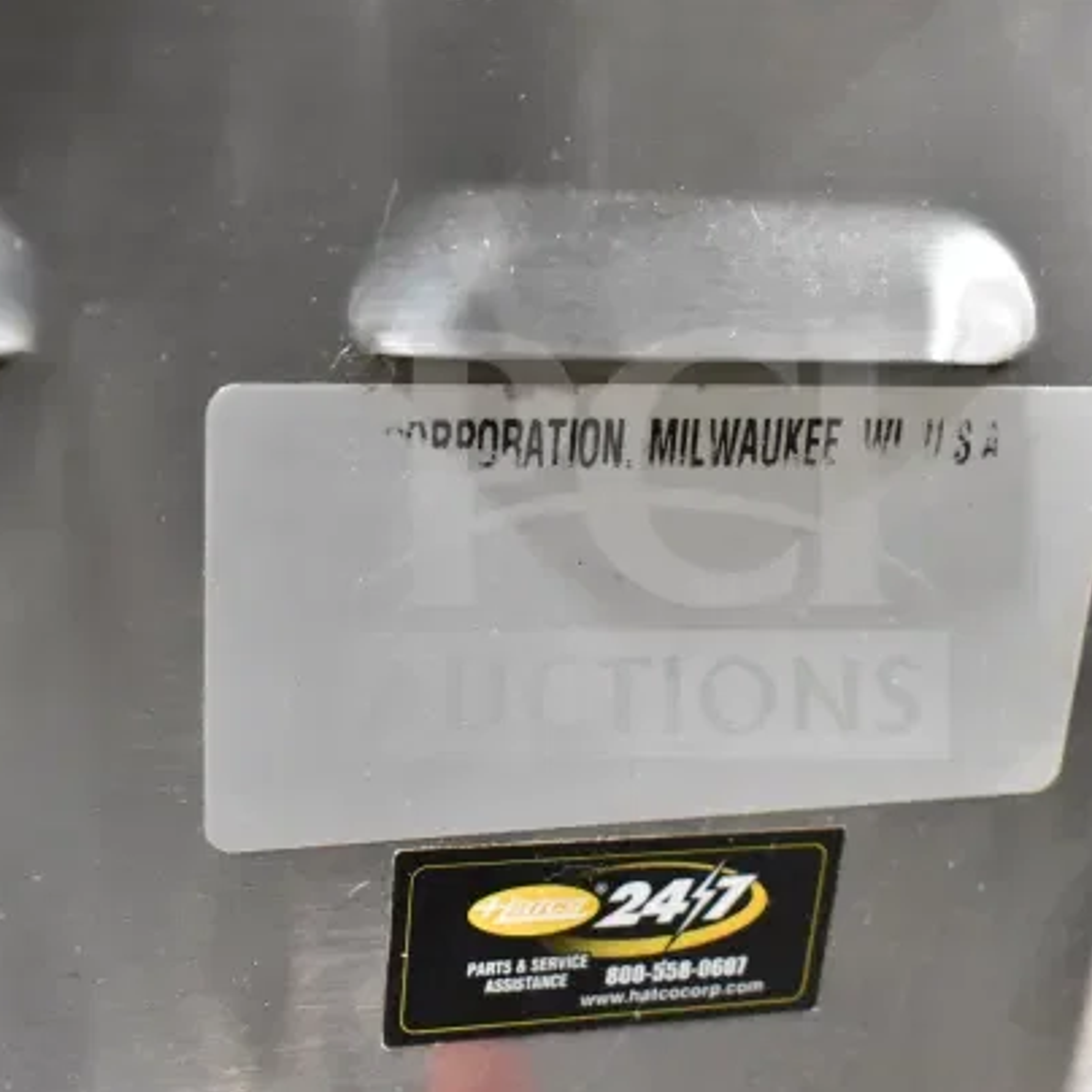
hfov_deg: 33.9
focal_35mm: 50
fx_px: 1785
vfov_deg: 34.0
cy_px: 545
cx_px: 643
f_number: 6.3
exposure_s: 1/100
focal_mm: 26
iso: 6400
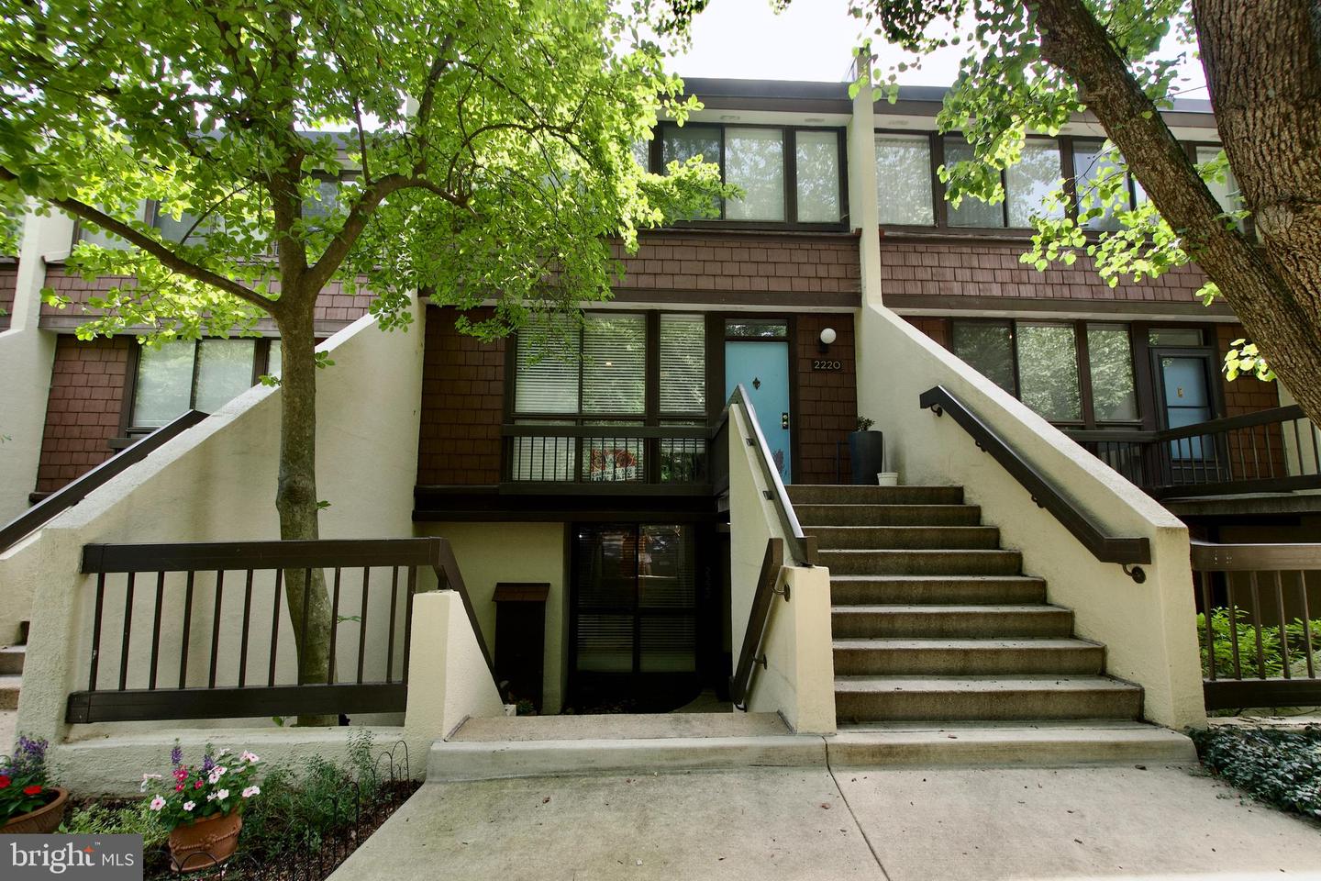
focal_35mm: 15
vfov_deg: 77.3
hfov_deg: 100.4
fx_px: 550
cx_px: 660
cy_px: 440
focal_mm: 10
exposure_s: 1/200
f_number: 7.1
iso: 320
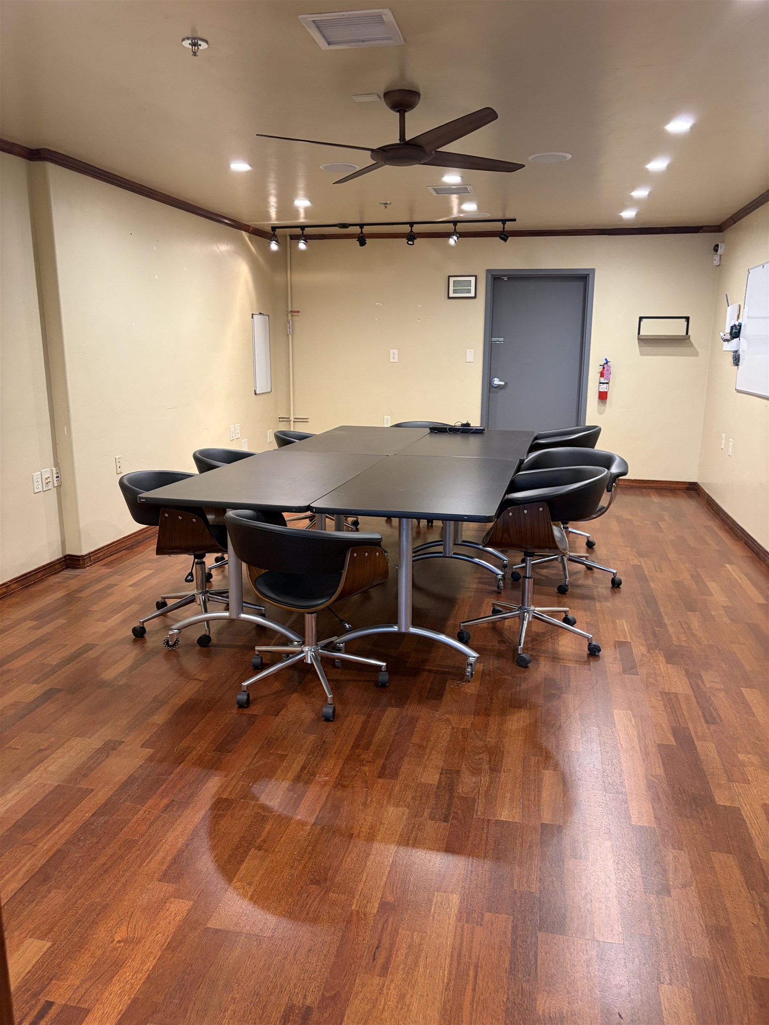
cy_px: 512
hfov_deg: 53.1
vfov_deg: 67.3
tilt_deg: -12.1
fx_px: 770
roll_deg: -0.5
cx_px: 384
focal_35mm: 26
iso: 200
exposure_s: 1/60
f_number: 1.6
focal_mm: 5.96
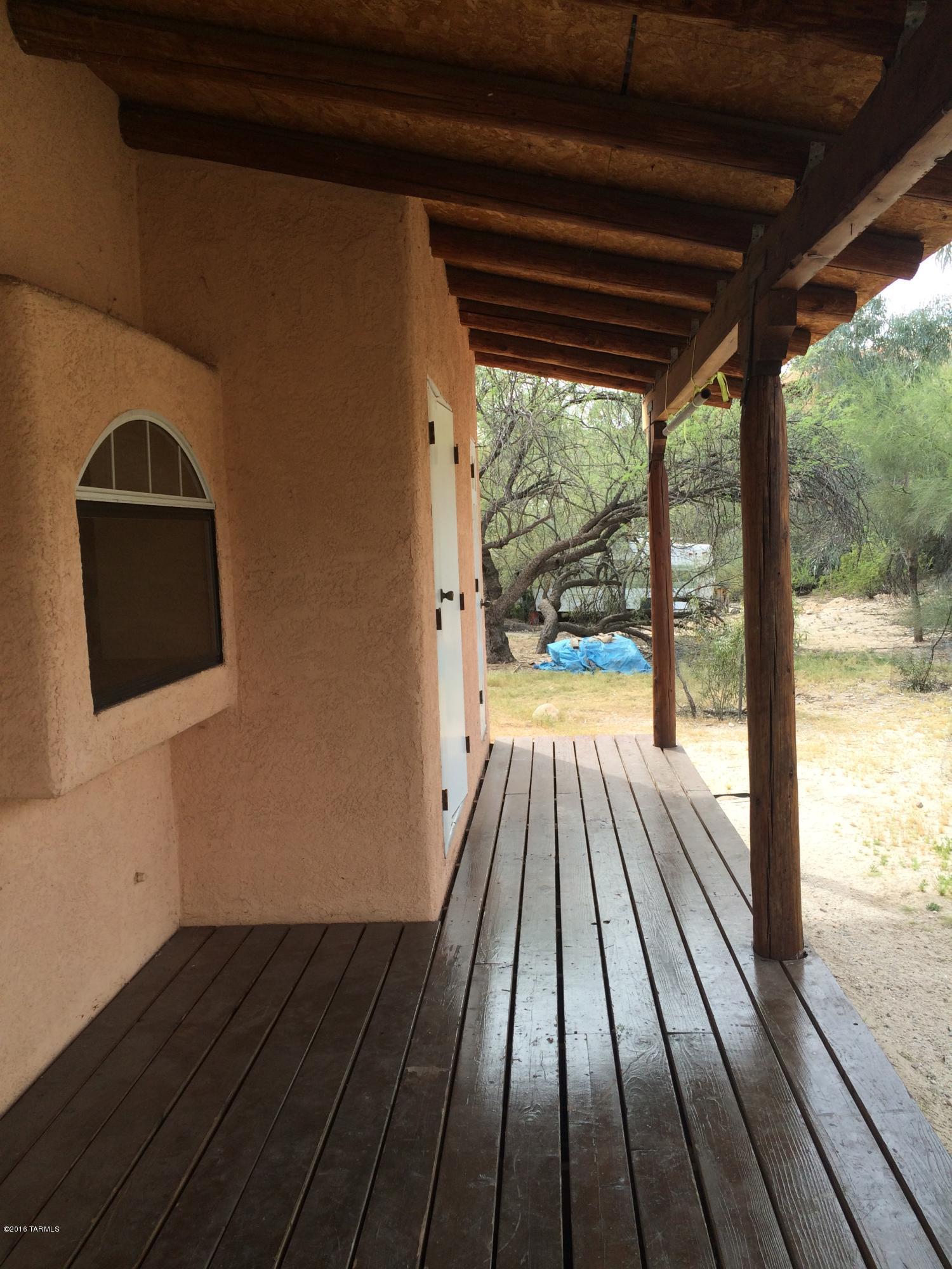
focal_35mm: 29
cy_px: 634
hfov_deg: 48.2
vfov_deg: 61.7
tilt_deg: -6.4
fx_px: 1063
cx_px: 476
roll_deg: +4.3
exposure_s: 1/446
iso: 32
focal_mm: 4.15
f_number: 2.2
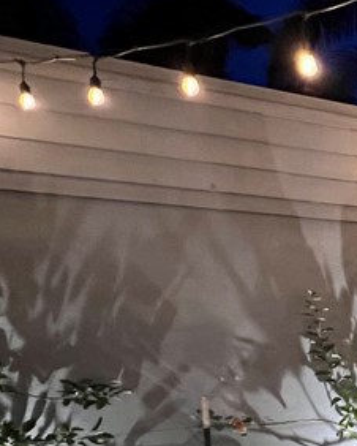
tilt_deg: -5.8
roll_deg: +0.3
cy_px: 389
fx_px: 607
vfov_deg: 38.0
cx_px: 618
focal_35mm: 46
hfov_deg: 22.3
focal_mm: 1.57
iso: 800
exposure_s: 1/40
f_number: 1.8
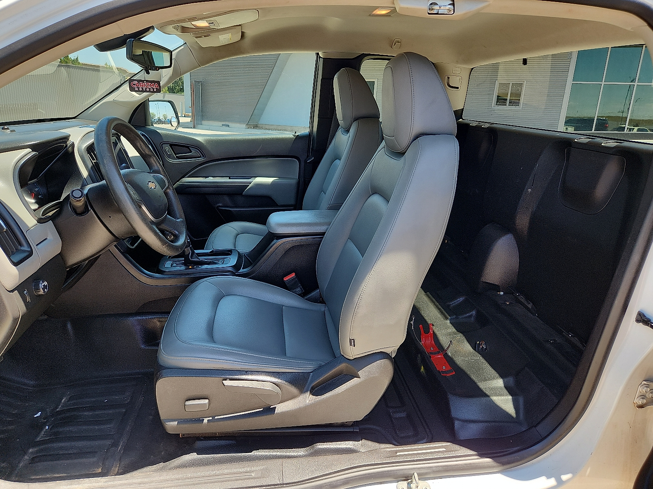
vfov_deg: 58.9
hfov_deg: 73.9
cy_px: 244
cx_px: 326
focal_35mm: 23
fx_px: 434
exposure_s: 1/196
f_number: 1.8
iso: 50
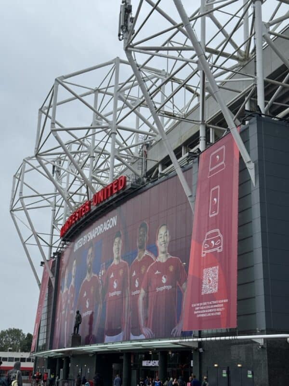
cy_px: 193
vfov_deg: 39.7
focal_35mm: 48
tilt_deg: +19.6
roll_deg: -1.3
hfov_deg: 30.3
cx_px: 144
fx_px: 534
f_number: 1.78
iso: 64
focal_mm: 6.86
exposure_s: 1/2331
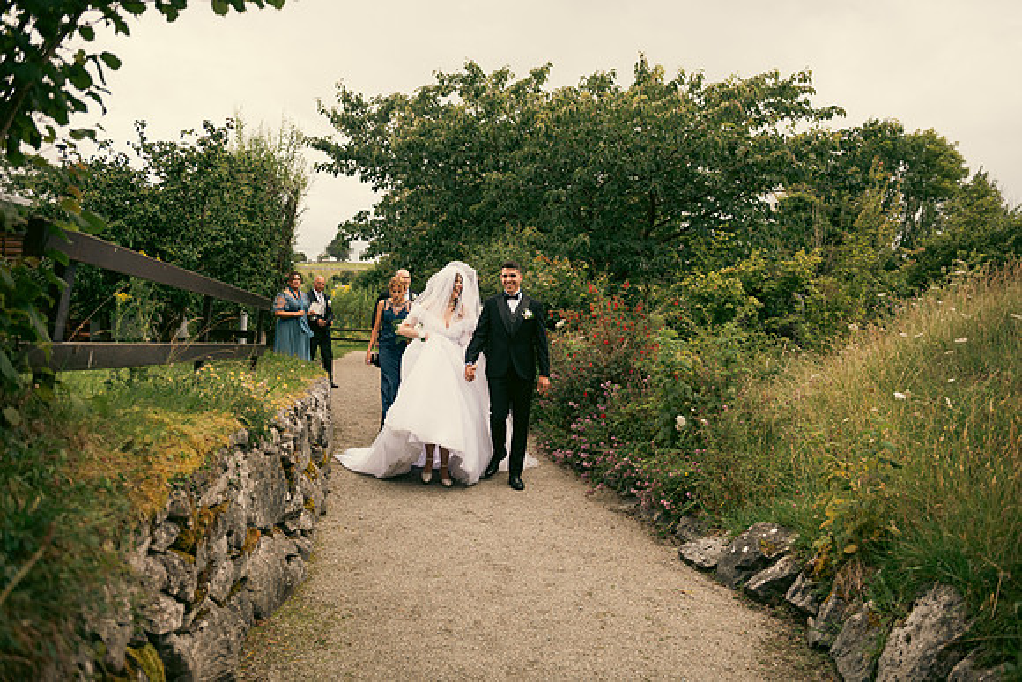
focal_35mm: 32
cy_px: 341
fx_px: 909
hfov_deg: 58.7
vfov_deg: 41.1
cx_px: 511
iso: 160
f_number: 3.5
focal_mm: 32
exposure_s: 1/500
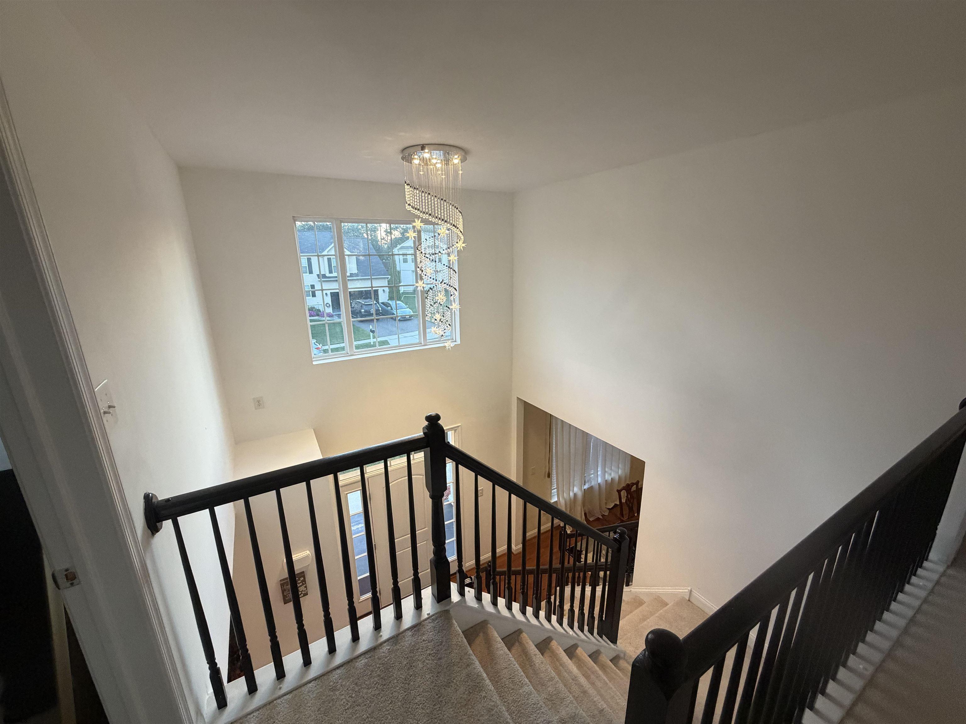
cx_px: 483
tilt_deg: -15.5
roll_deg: +0.6
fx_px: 391
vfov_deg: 85.7
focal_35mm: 14
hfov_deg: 102.1
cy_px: 362
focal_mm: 2.22
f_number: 2.2
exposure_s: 1/60
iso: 320
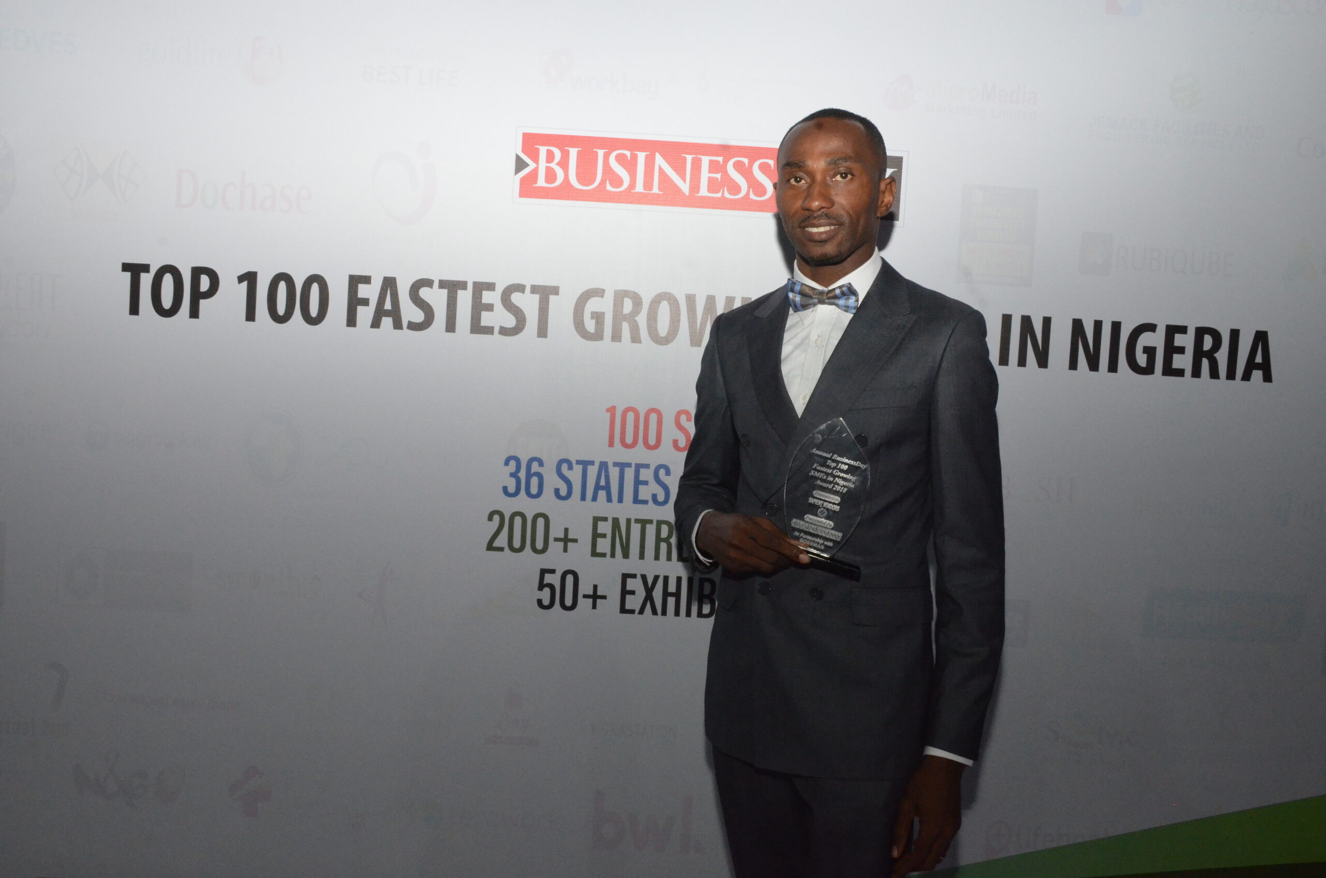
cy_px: 439
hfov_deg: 57.3
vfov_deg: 39.8
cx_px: 663
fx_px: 1213
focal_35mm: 33
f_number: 16
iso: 3200
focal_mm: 22
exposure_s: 1/160
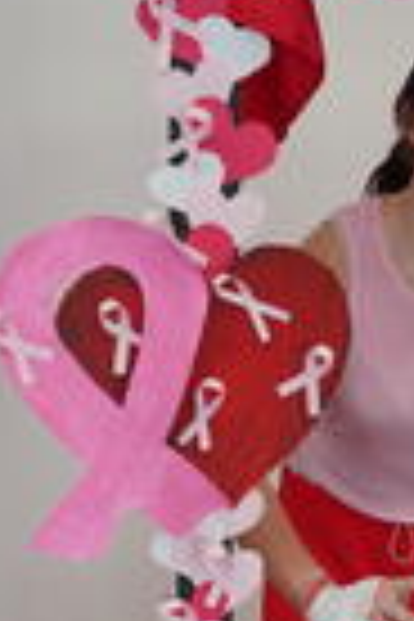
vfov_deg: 18.1
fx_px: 1949
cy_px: 364
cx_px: 551
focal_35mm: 113
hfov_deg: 11.8
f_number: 4
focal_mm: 39
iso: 320
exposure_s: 1/160
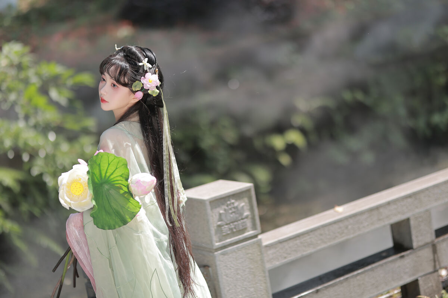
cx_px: 224
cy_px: 149
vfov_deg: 16.1
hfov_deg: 23.9
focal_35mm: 85
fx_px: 1058
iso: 125
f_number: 1.4
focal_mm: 85
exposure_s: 1/3200
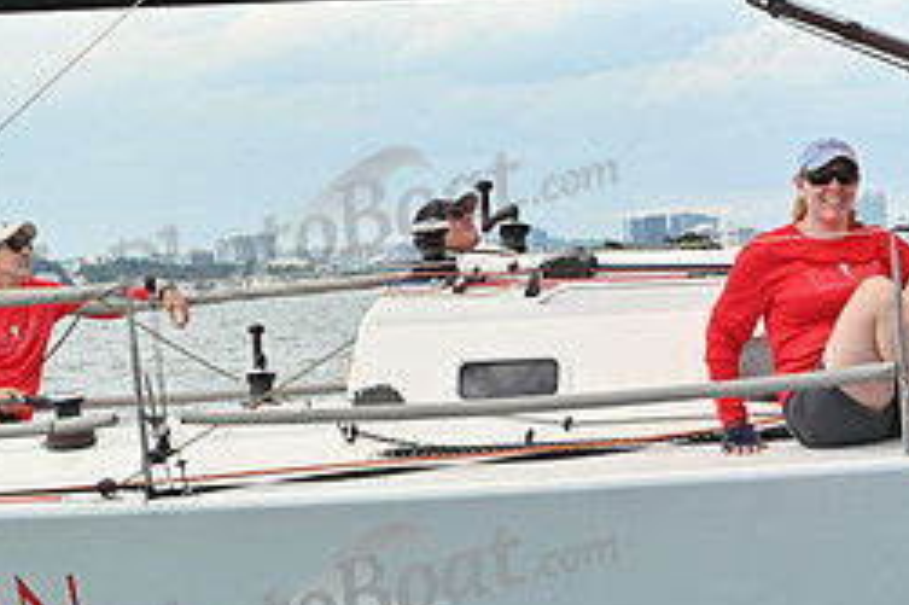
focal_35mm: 162
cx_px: -76
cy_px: 462
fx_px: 4088
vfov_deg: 8.4
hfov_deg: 12.5
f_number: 5.6
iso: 320
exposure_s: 1/1250
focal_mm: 70
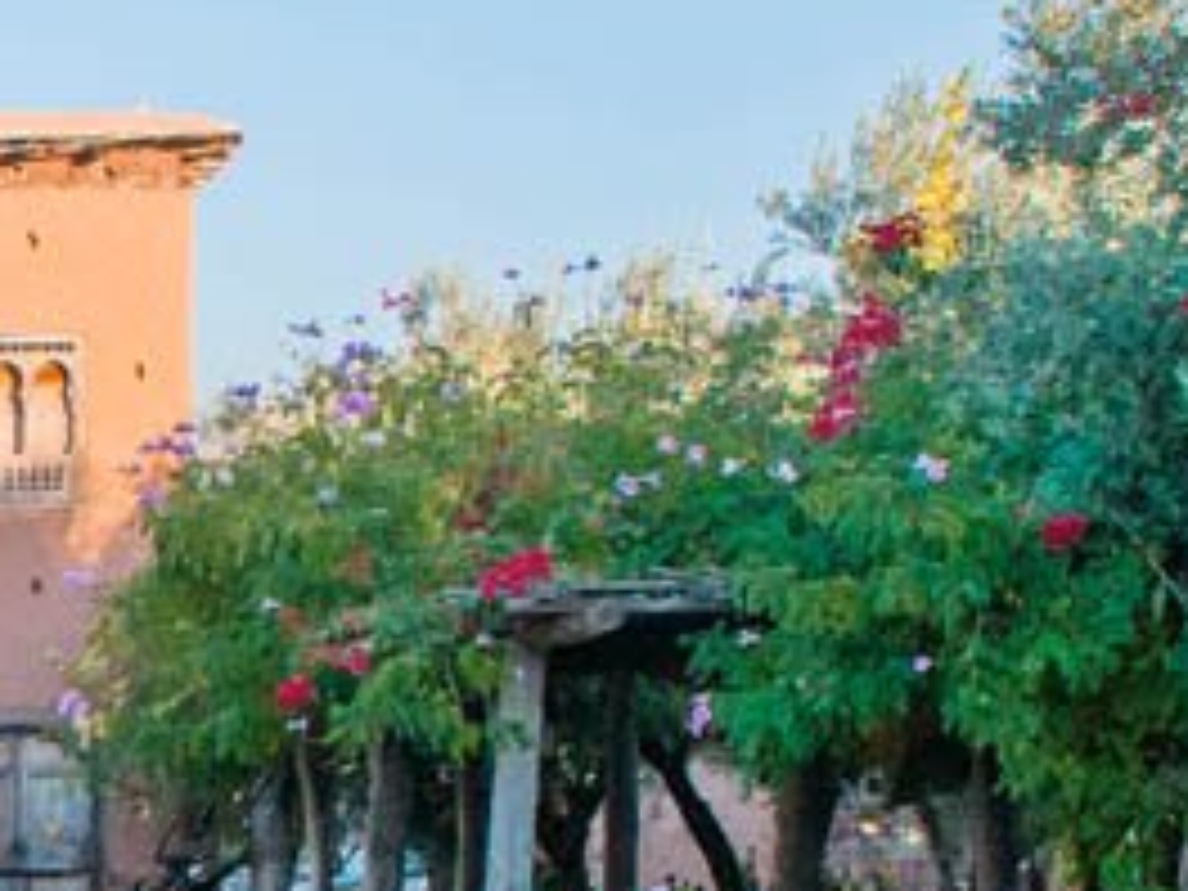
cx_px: -711
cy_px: 940
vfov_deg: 11.2
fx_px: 4496
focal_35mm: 131
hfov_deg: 13.9
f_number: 5
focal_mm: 24
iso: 320
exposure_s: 1/1000
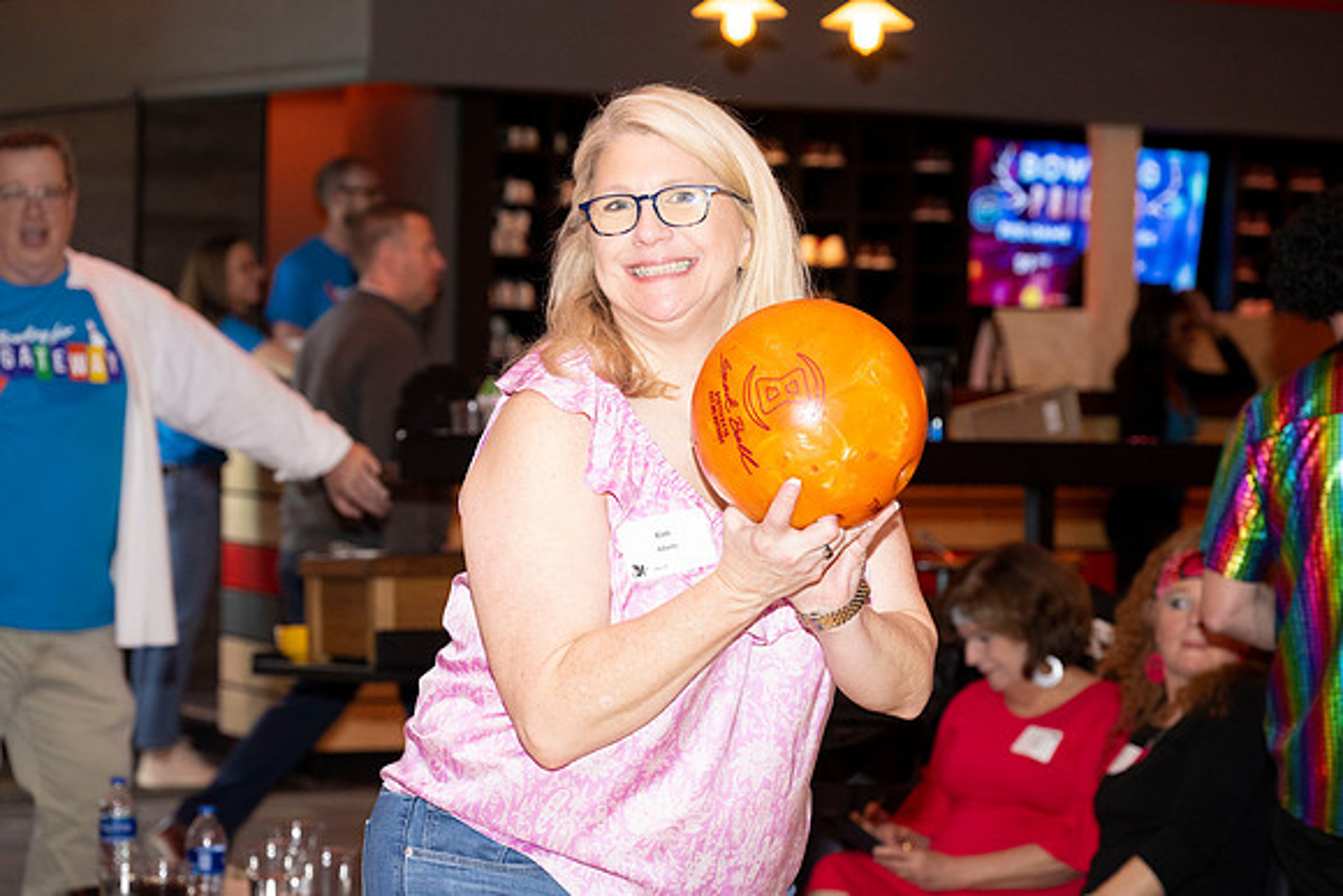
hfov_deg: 21.2
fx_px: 3582
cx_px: 672
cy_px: 448
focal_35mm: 96
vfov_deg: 14.3
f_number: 5.6
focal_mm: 96
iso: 2000
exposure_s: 1/100
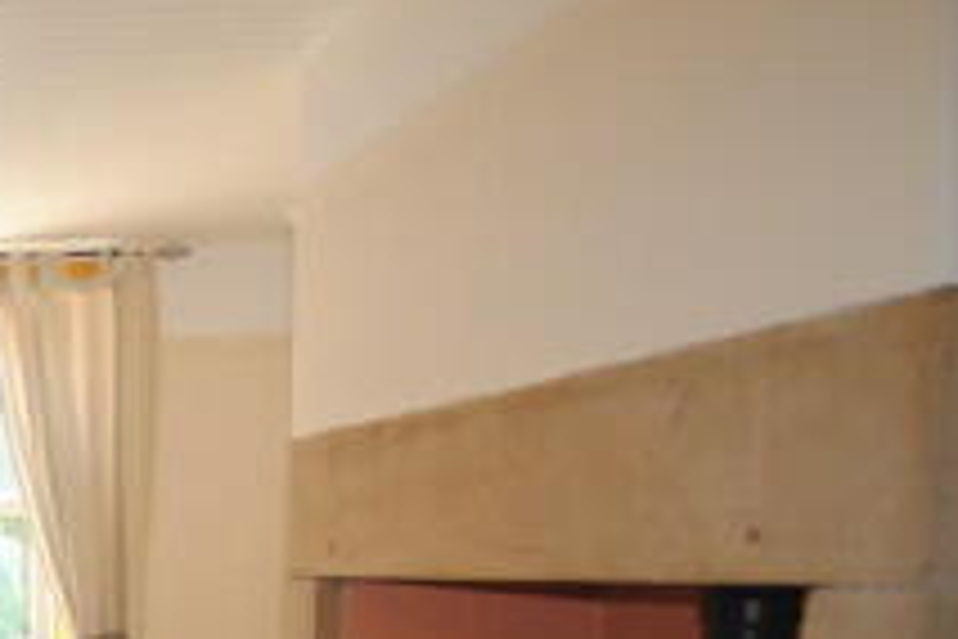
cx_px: -290
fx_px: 1224
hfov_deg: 32.2
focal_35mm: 46
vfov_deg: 27.5
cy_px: 641
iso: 200
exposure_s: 1/60
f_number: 3.5
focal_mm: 10
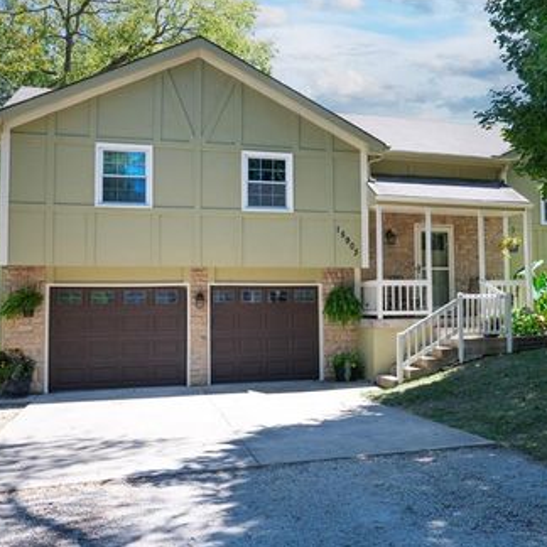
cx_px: 368
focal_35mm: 38
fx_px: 679
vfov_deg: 43.9
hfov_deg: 43.2
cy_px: 271
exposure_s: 1/200
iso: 400
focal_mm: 29
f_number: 9
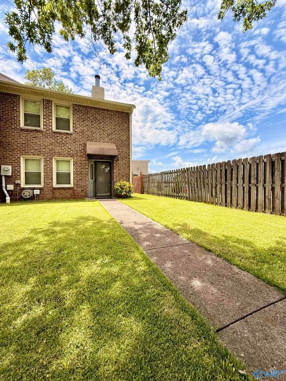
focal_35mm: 14
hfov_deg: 85.7
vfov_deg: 102.1
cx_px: 143
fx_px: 154
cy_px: 190
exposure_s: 1/2841
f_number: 2.2
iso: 50
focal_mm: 2.22
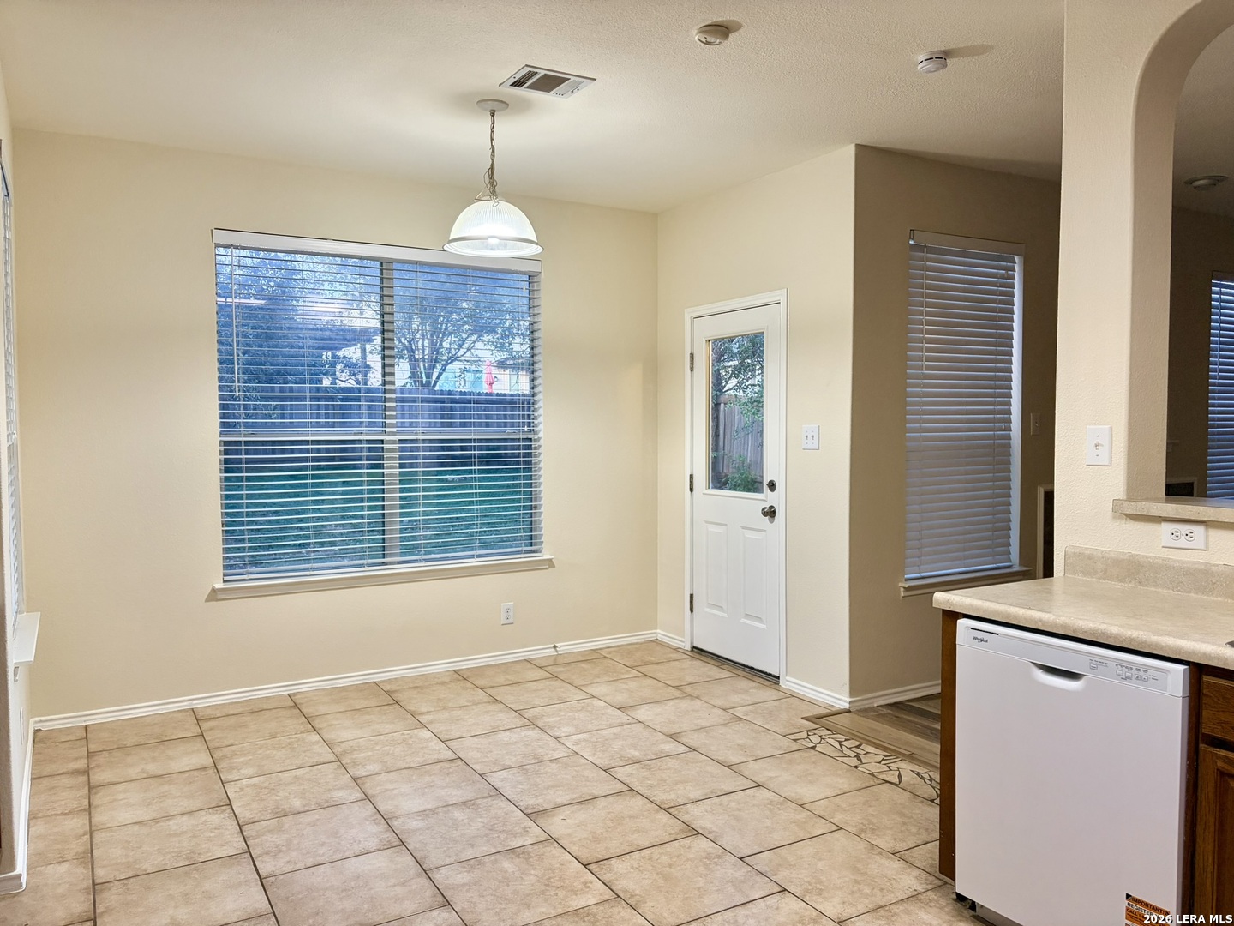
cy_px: 463
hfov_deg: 67.3
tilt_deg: -2.5
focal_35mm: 26
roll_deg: +0.8
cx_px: 617
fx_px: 927
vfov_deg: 53.1
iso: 125
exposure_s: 1/90
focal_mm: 5.96
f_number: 1.6
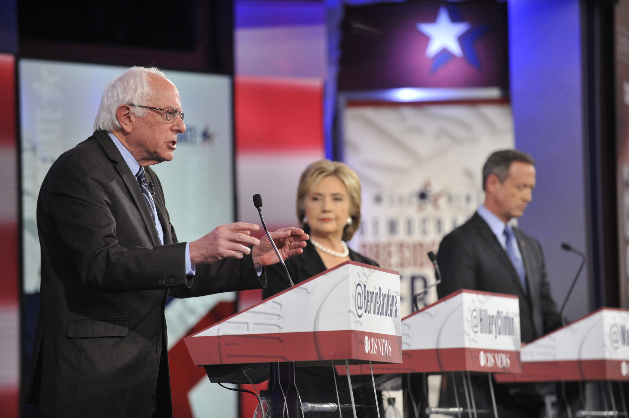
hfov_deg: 12.8
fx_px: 2794
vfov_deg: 8.6
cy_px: 209
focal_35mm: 160
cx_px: 314
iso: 1600
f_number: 3.2
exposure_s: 1/200
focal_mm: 160
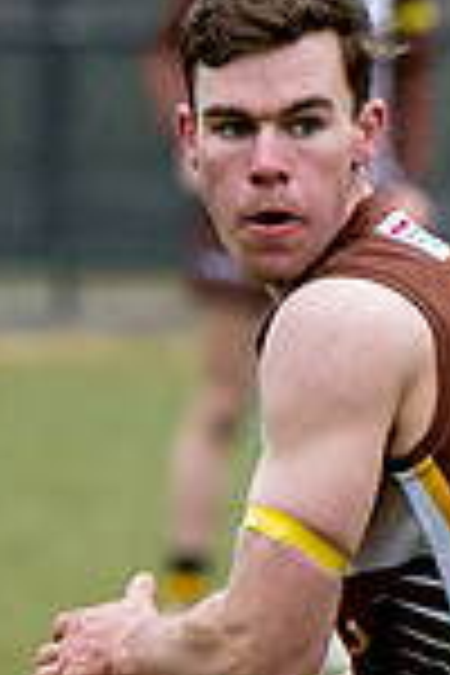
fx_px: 42597
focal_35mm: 2272
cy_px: 737
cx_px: 238
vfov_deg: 0.9
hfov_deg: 0.6
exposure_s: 1/800
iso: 450
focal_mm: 180
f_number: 4
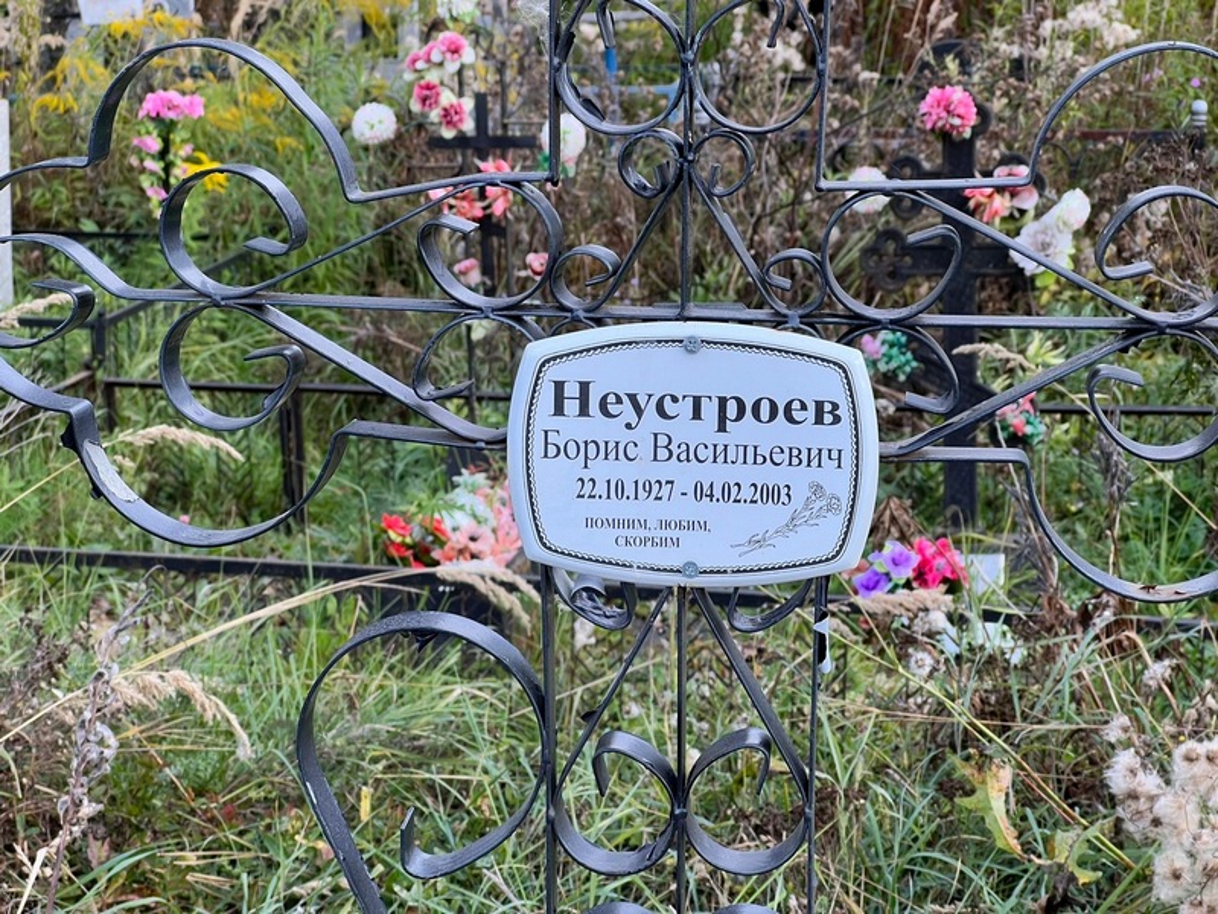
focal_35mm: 77
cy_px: 457
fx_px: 2709
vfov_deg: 19.1
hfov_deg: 25.3
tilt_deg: -11.1
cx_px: 609
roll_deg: +0.5
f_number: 2.8
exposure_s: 1/113
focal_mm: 9
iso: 32
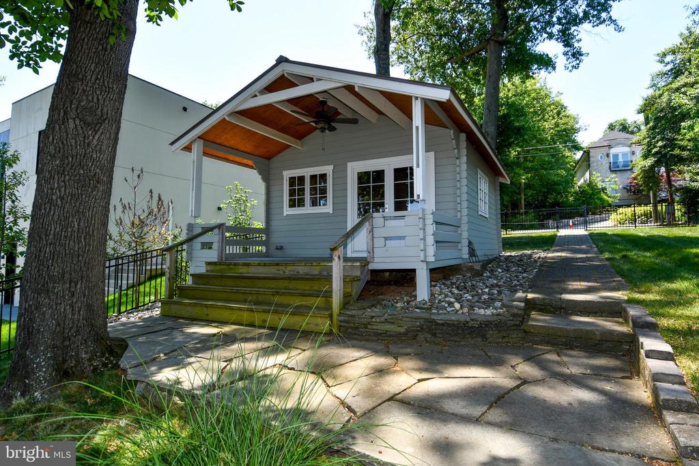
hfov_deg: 90.0
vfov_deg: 67.4
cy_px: 233
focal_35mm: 18
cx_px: 350
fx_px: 350
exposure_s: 1/160
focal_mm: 12
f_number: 6.3
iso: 100
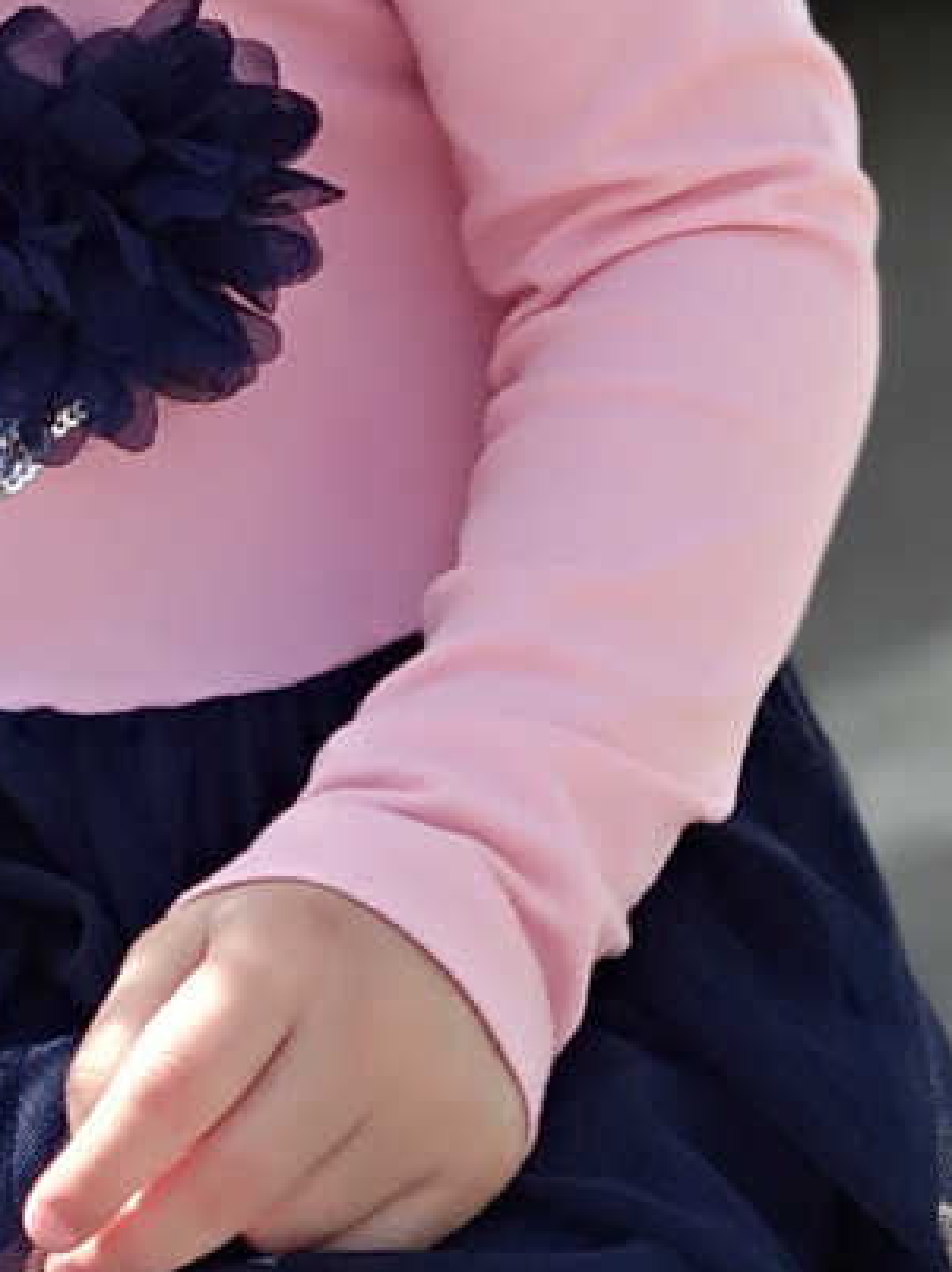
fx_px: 7599
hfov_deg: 7.2
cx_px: 95
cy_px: 89
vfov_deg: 9.5
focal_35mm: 207
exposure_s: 1/370
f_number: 2.6
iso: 100
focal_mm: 5.99
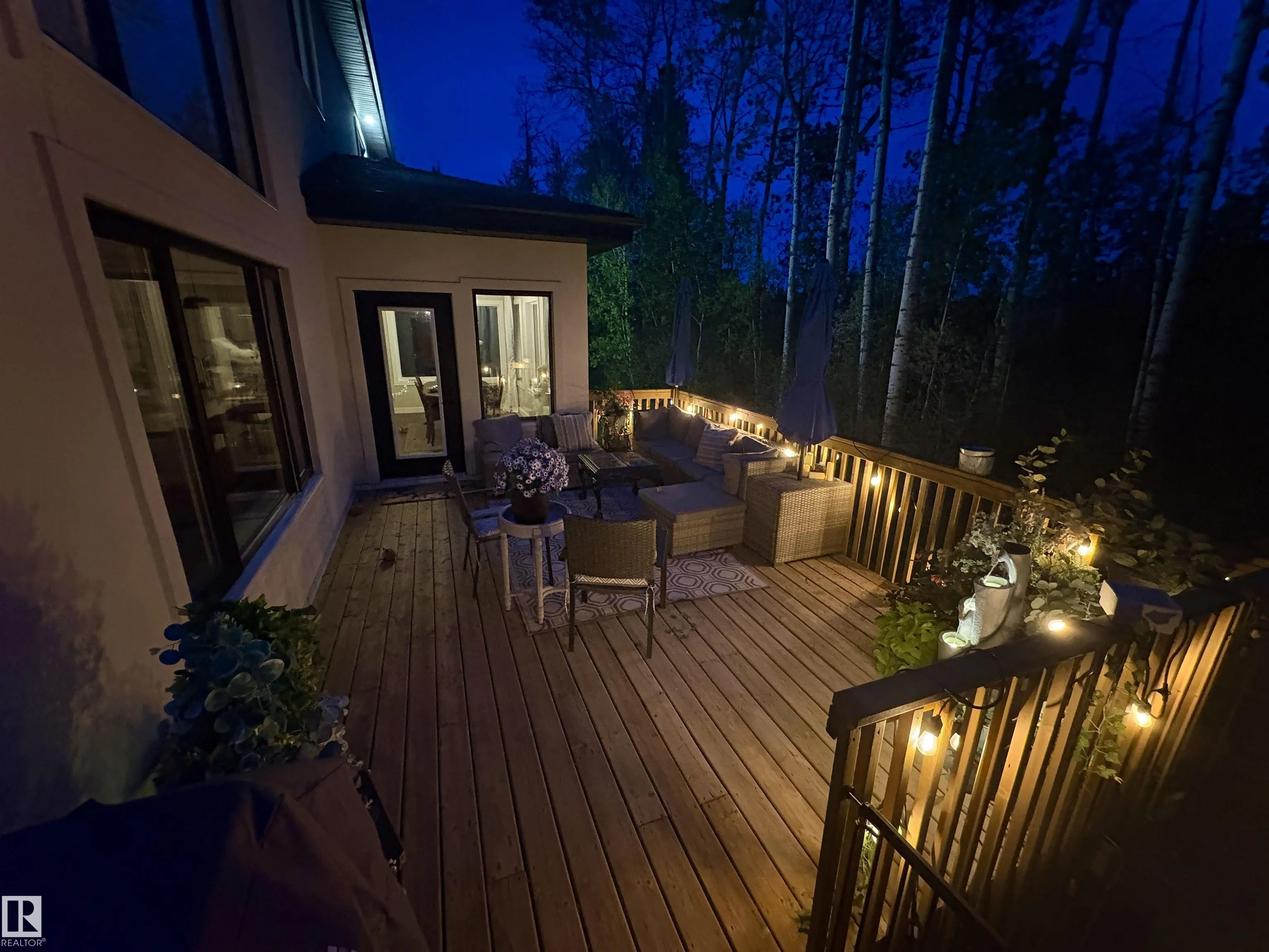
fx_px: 513
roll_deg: -0.1
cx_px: 634
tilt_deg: -16.3
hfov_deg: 102.1
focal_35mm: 14
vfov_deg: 85.7
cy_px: 476
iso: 1600
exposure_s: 1/24
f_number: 2.2
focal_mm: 2.22
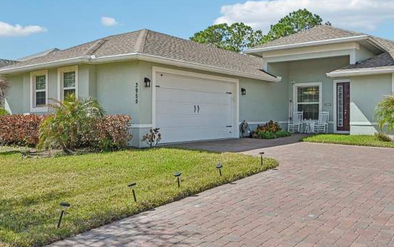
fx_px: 344
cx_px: 240
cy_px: 82
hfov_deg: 59.1
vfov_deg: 39.0
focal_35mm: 32
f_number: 8
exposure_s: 1/6400
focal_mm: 22
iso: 2000
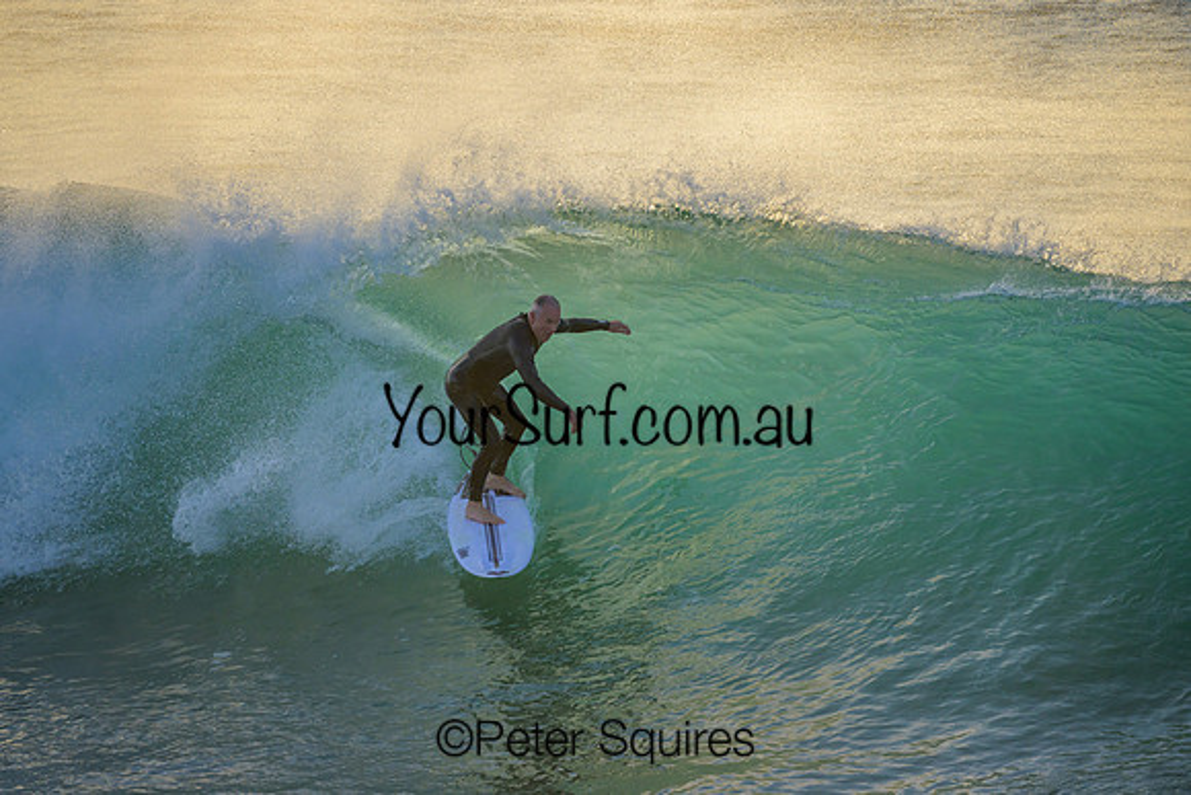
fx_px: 26472
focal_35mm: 800
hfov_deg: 2.6
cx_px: 596
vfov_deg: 1.7
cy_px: 398
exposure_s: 1/2000
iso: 900
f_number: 6.3
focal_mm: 800
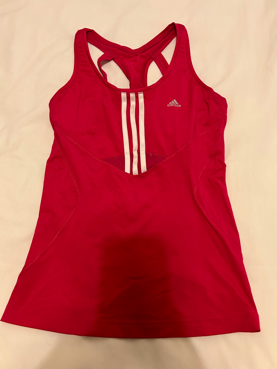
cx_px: 138
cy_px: 184
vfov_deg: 67.3
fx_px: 277
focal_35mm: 26
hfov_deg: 53.1
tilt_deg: -72.3
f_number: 1.5
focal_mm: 5.7
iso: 400
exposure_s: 1/50
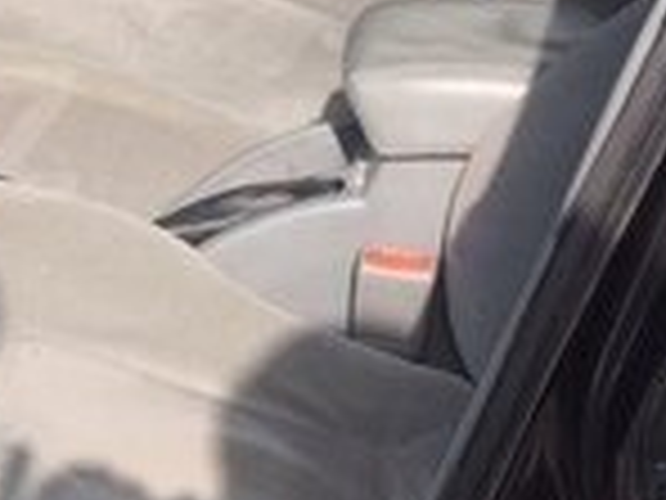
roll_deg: -0.3
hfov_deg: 14.1
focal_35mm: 129
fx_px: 2482
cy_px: 133
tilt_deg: -29.1
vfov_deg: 11.5
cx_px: -382
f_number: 2.2
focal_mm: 4.15
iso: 32
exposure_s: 1/604
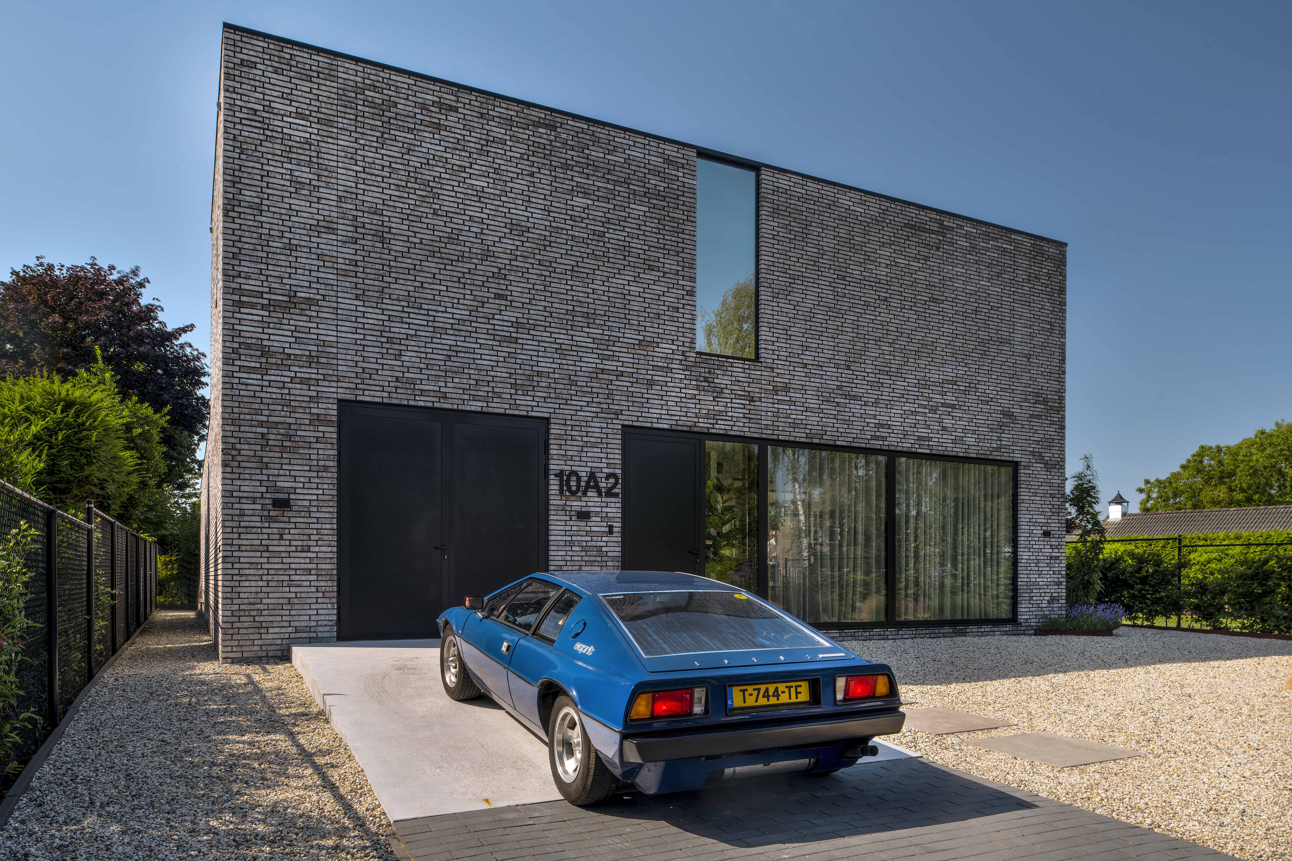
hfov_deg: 73.7
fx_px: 861
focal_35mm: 24
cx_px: 646
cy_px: 430
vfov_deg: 53.1
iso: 64
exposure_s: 1/10
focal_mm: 24
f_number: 16
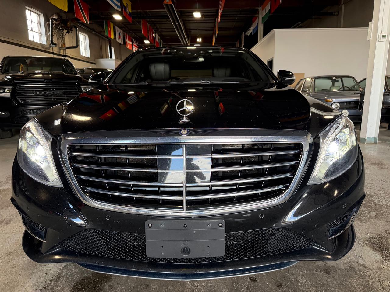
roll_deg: +1.6
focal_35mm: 24
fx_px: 270
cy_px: 146
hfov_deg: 71.6
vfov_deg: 56.8
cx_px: 195
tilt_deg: -11.9
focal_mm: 6.76
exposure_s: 1/123
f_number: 1.78
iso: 250
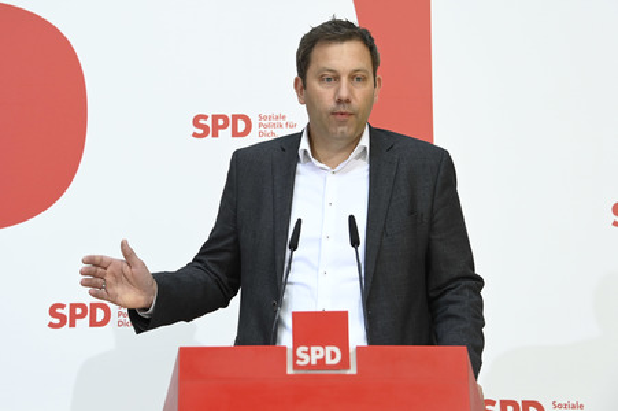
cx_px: 309
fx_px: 1235
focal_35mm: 72
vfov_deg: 18.9
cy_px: 206
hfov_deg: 28.1
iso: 1250
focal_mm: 72
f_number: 5.6
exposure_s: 1/320
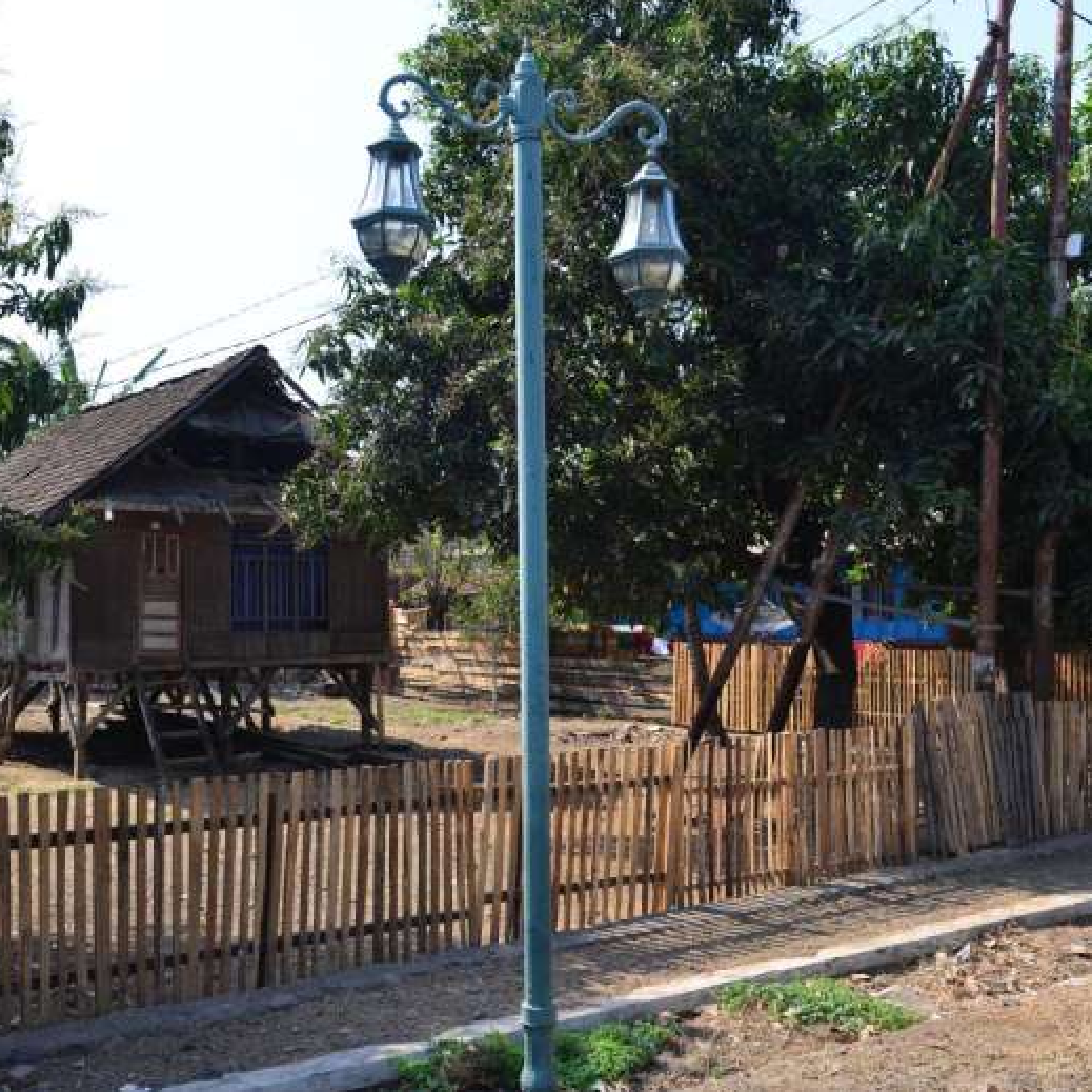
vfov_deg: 43.9
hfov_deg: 43.5
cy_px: 539
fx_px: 1356
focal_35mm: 38
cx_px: 398
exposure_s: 1/250
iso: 250
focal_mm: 29
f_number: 8
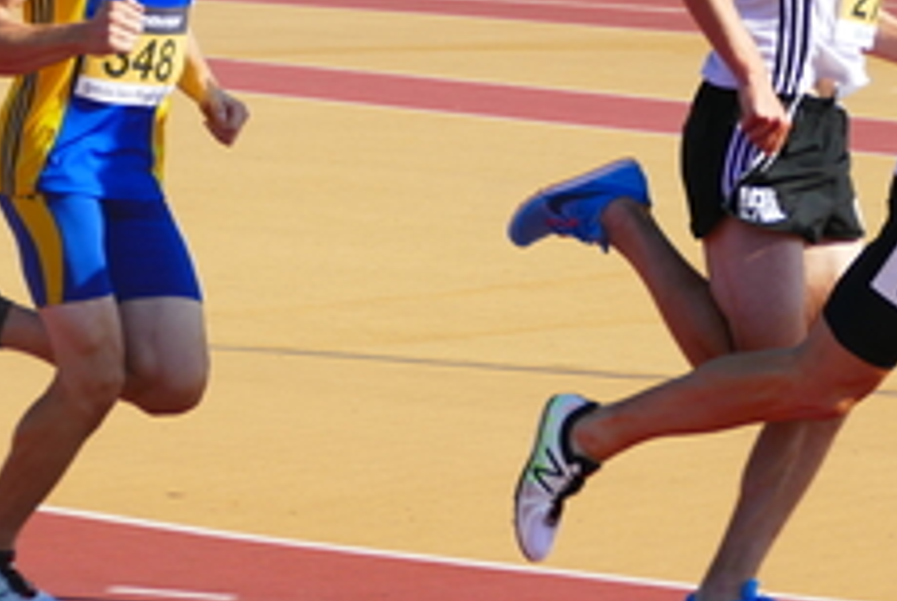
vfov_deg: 4.8
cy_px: 137
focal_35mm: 286
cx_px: 437
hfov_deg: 7.2
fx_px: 7135
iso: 125
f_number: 3.9
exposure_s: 1/1000
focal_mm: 44.41
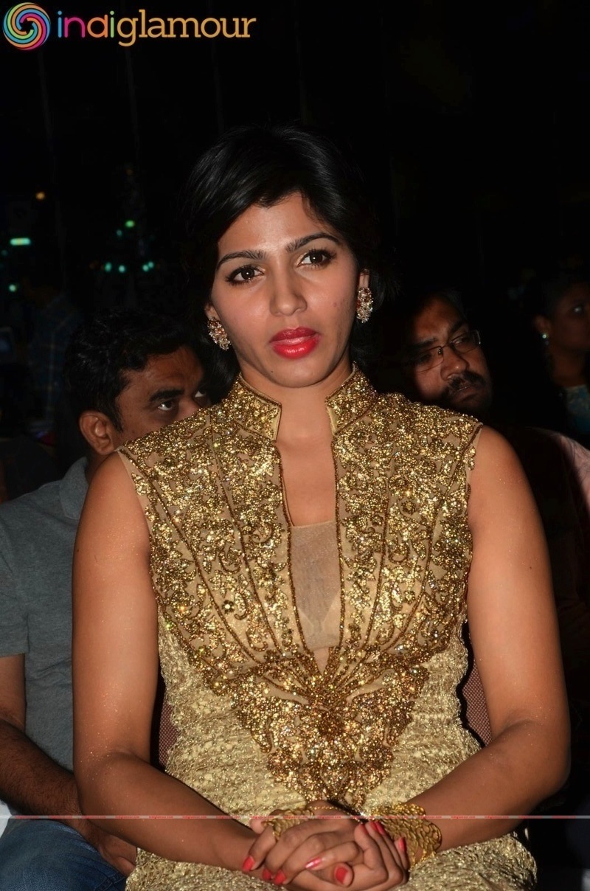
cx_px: 295
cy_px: 446
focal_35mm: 99
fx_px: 2445
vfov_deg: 20.7
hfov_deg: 13.8
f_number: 9
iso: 200
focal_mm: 66
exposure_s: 1/160
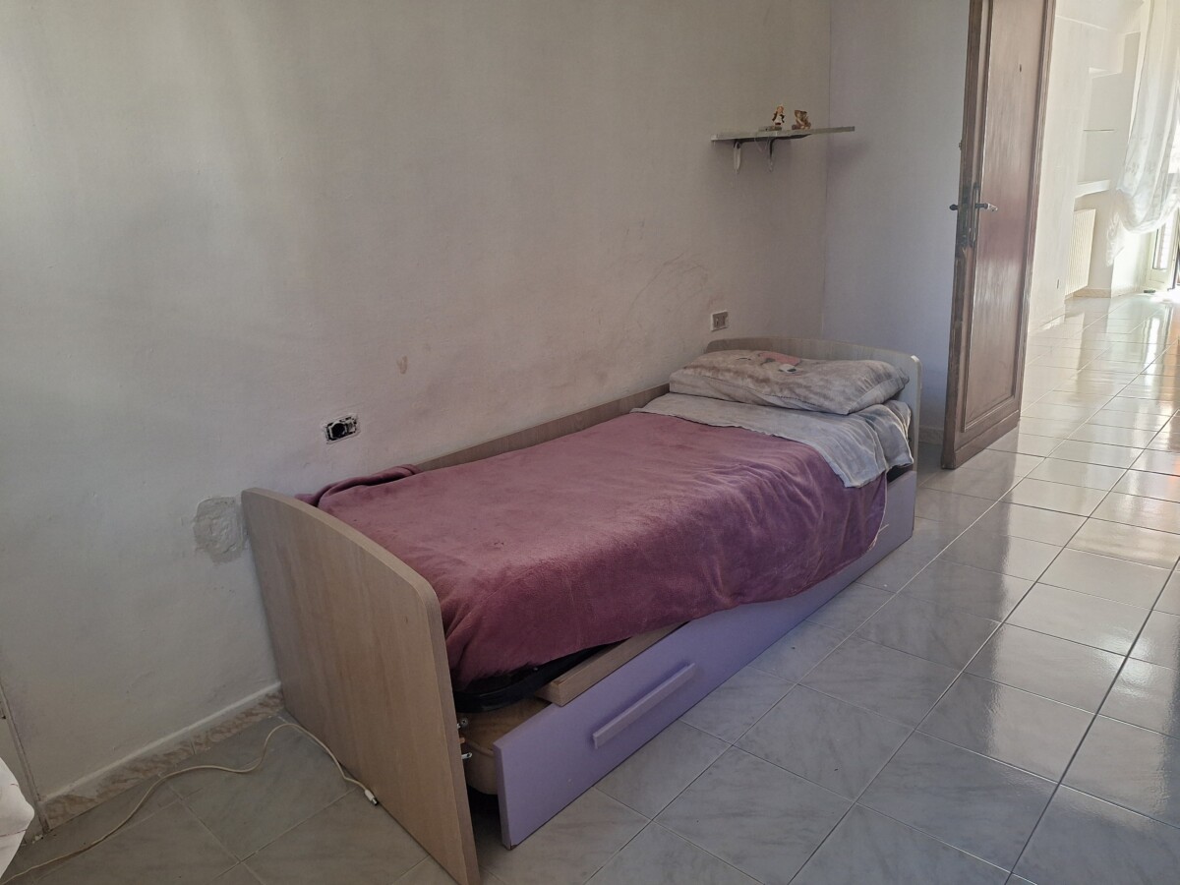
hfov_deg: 73.9
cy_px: 442
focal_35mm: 23
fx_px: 784
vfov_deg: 58.9
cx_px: 590
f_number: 1.8
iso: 250
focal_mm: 5.54
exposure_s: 1/33
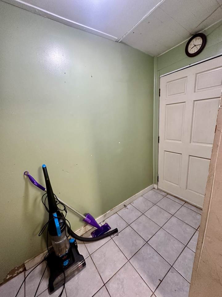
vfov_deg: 102.1
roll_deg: +1.8
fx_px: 120
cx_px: 111
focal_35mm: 14
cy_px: 148
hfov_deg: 85.7
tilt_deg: -15.4
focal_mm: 2.22
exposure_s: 1/60
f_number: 2.2
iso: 400
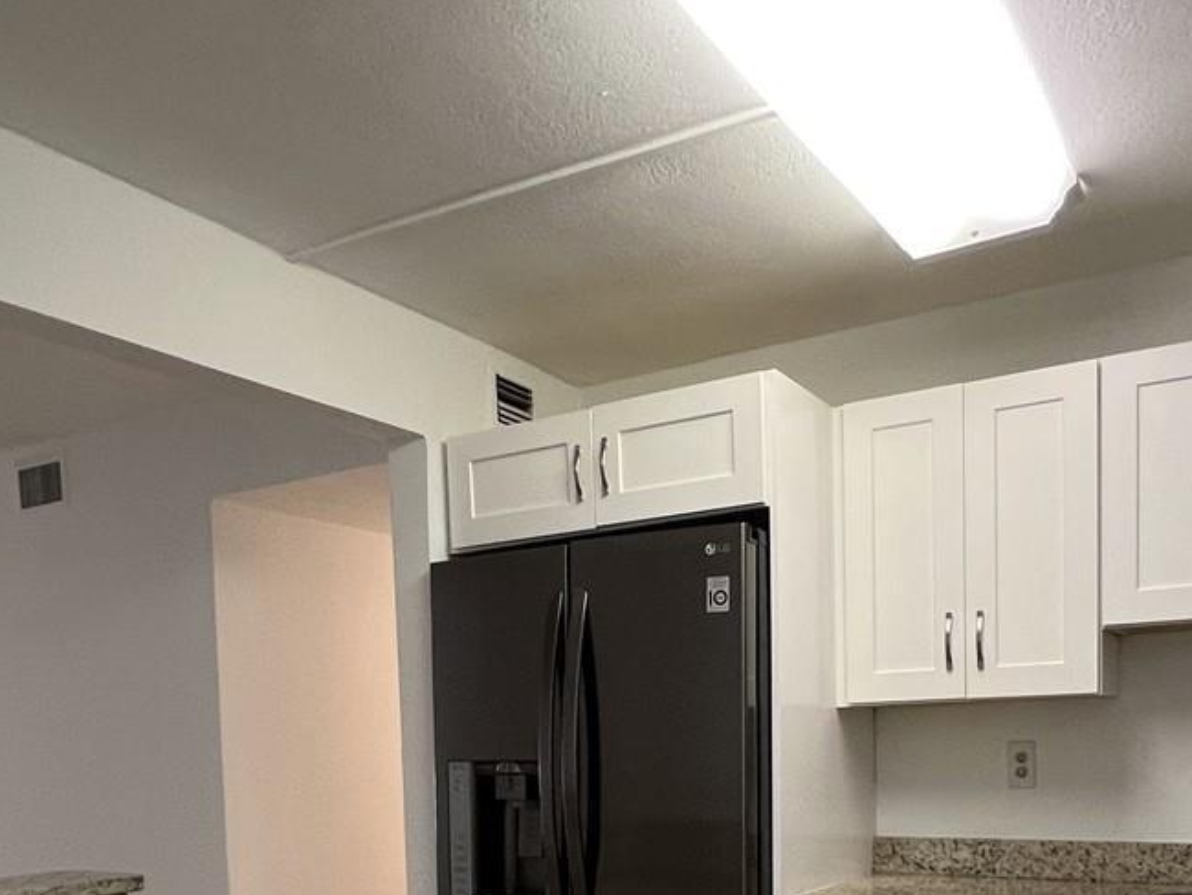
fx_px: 1102
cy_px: 829
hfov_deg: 56.8
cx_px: 609
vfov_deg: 40.4
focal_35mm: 32
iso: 160
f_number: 1.8
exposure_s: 1/60
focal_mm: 1.57
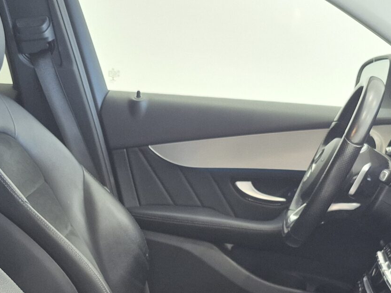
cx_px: 161
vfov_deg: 19.6
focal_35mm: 71
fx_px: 802
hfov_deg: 27.4
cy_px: 339
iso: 500
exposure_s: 1/100
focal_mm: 5.4
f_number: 1.8
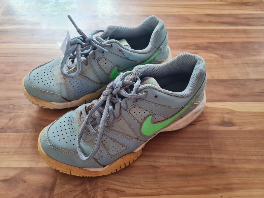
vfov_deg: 53.1
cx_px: 132
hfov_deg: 67.3
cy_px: 99
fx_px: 198
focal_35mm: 26
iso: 400
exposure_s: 1/50
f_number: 1.8
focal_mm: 5.4
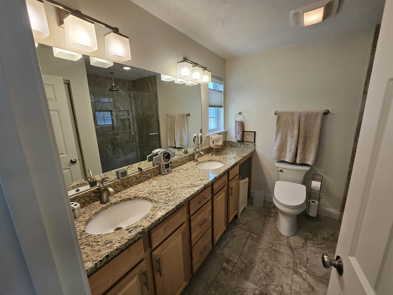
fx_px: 148
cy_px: 148
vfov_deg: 89.9
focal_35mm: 13
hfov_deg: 106.2
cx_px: 196
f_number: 2.2
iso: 80
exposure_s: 1/60
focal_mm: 1.7
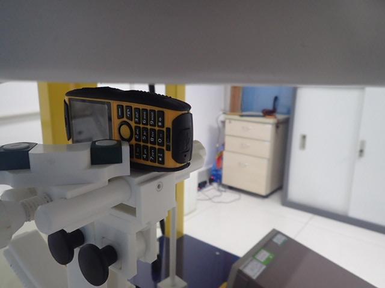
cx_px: 192
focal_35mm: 25
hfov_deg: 69.4
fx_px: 278
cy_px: 144
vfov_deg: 54.9
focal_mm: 4.5
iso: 400
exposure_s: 1/30
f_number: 2
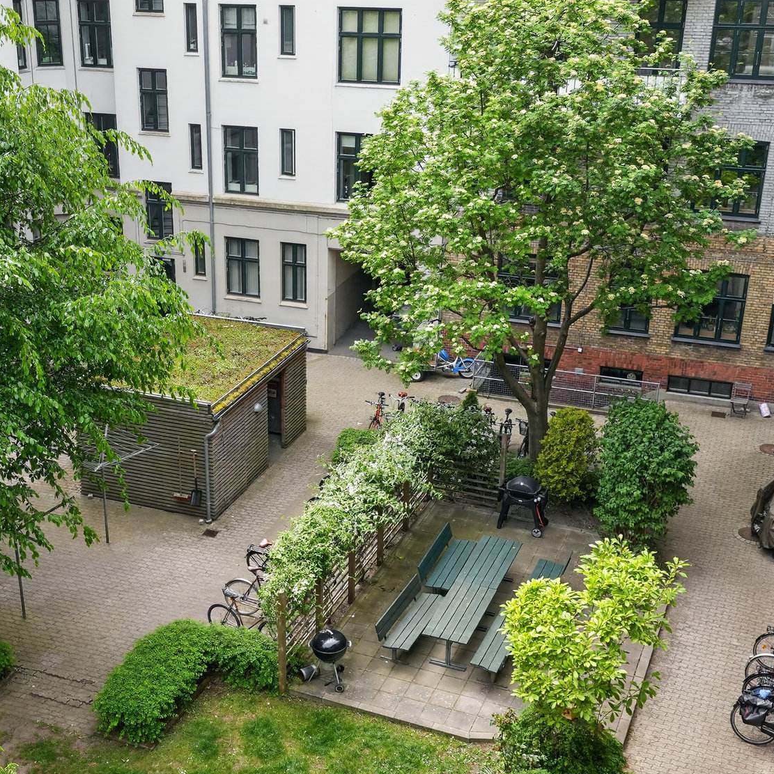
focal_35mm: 47
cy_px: 415
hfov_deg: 35.8
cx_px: 277
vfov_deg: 36.0
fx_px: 1189
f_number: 8
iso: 400
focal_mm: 24
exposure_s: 1/100
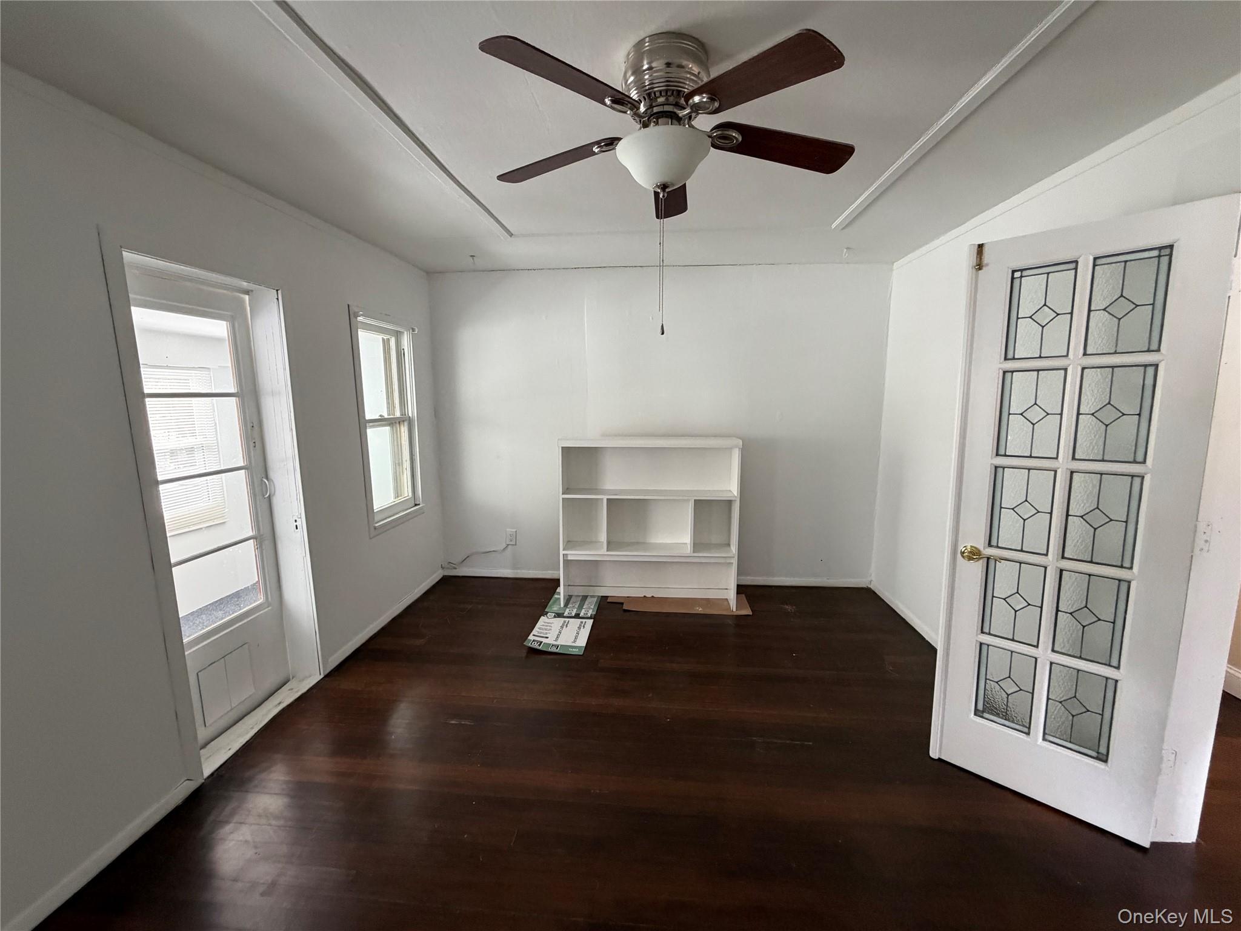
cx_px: 620
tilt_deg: -7.3
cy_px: 466
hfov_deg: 102.1
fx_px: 502
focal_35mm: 14
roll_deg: +1.0
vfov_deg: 85.7
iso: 320
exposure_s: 1/64
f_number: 2.2
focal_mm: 2.22
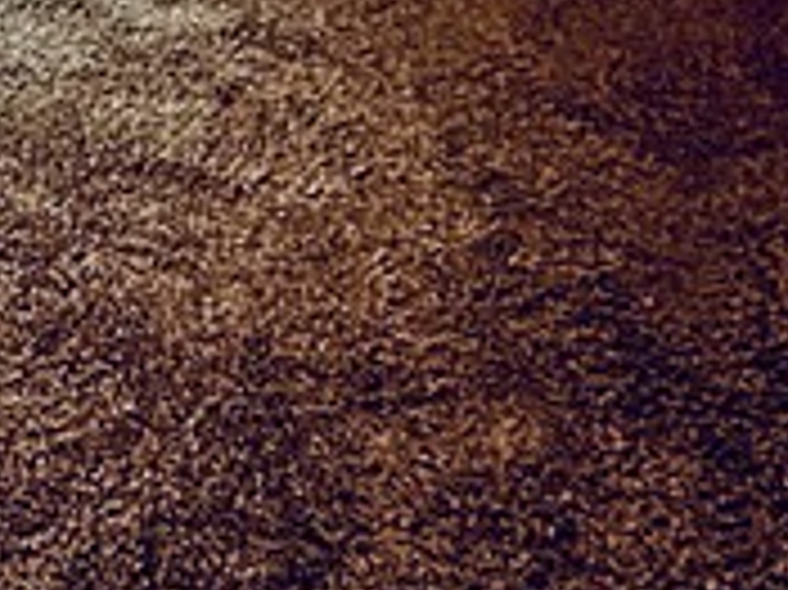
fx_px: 1865
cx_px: 248
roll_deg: +0.4
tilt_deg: -1.4
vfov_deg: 12.5
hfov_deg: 23.7
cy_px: -959
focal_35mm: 82
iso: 160
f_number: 2.2
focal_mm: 2.22
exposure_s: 1/120
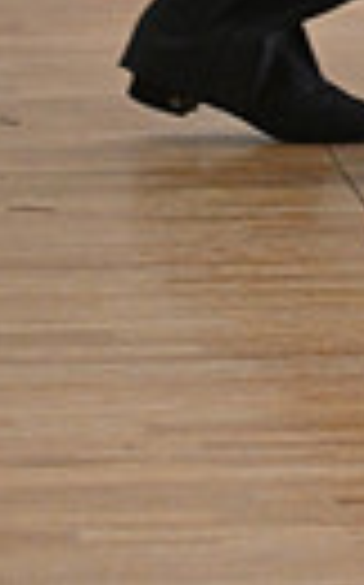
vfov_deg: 2.3
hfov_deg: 1.4
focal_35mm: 913
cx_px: 721
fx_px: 14524
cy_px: -716
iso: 3200
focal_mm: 200
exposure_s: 1/400
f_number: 5
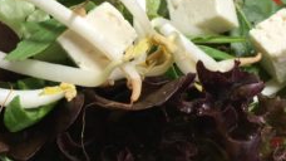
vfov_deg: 16.6
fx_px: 546
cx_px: 90
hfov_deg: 29.1
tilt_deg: -41.1
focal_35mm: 72
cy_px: 25
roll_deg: +1.2
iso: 40
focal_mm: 4.15
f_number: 2.2
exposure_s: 1/100
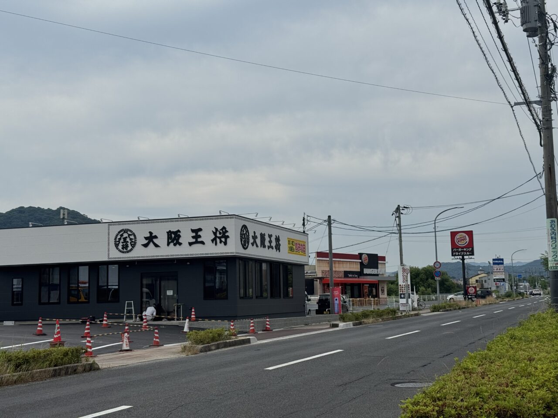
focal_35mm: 48
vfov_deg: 30.3
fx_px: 774
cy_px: 209
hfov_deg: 39.7
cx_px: 279
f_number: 1.78
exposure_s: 1/9009
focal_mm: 6.76
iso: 64
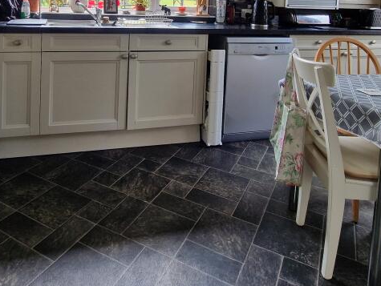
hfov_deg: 63.0
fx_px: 308
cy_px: 10
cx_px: 158
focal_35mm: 28
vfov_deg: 43.8
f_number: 2.2
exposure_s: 1/100
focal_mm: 2.2
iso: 80
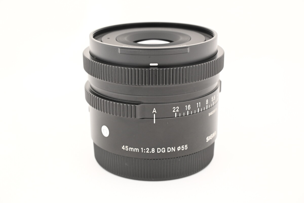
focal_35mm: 56
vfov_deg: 24.4
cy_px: 102
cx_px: 152
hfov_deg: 35.9
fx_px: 469
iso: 400
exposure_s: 1/3
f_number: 8
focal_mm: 37
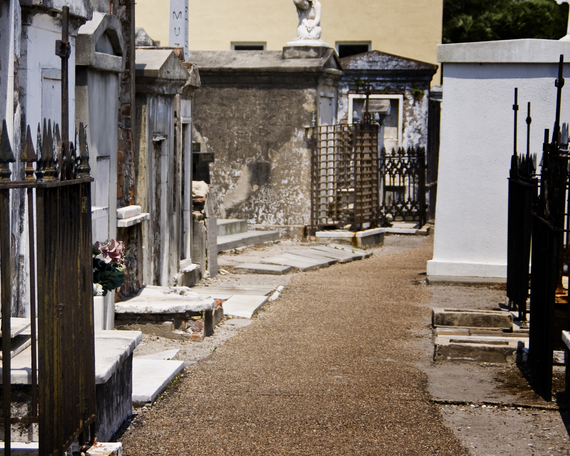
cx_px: 192
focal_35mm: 130
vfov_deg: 11.9
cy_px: 188
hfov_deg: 14.8
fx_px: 2188
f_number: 5.3
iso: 400
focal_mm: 65
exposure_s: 1/2000
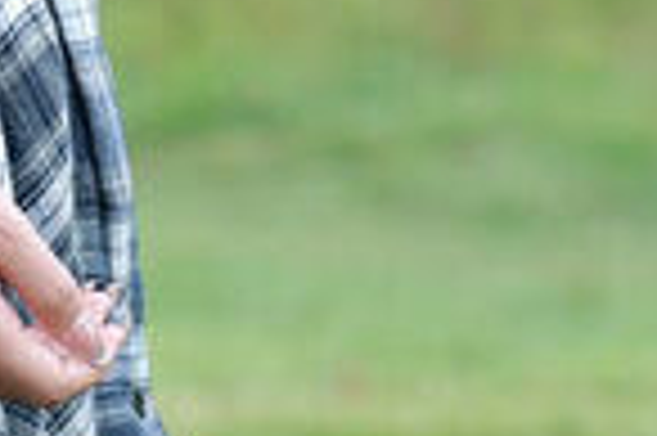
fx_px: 12050
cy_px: -764
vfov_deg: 2.1
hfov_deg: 3.1
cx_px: 4
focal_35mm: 661
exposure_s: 1/250
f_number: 2.8
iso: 100
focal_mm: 92
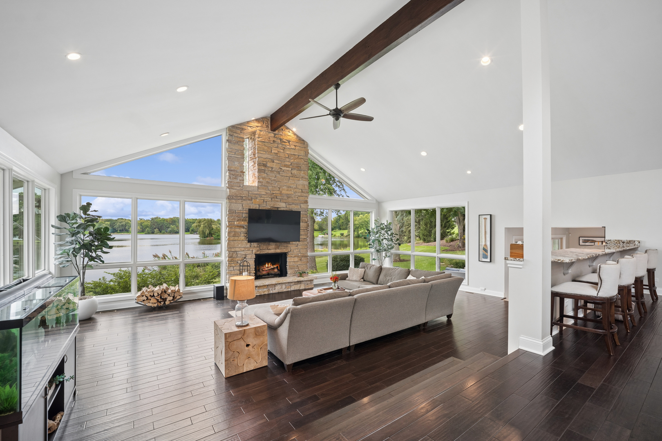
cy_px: 220
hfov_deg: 104.3
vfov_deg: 81.2
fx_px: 257
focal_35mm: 14
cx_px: 331
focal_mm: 14
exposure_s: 1/80
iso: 640
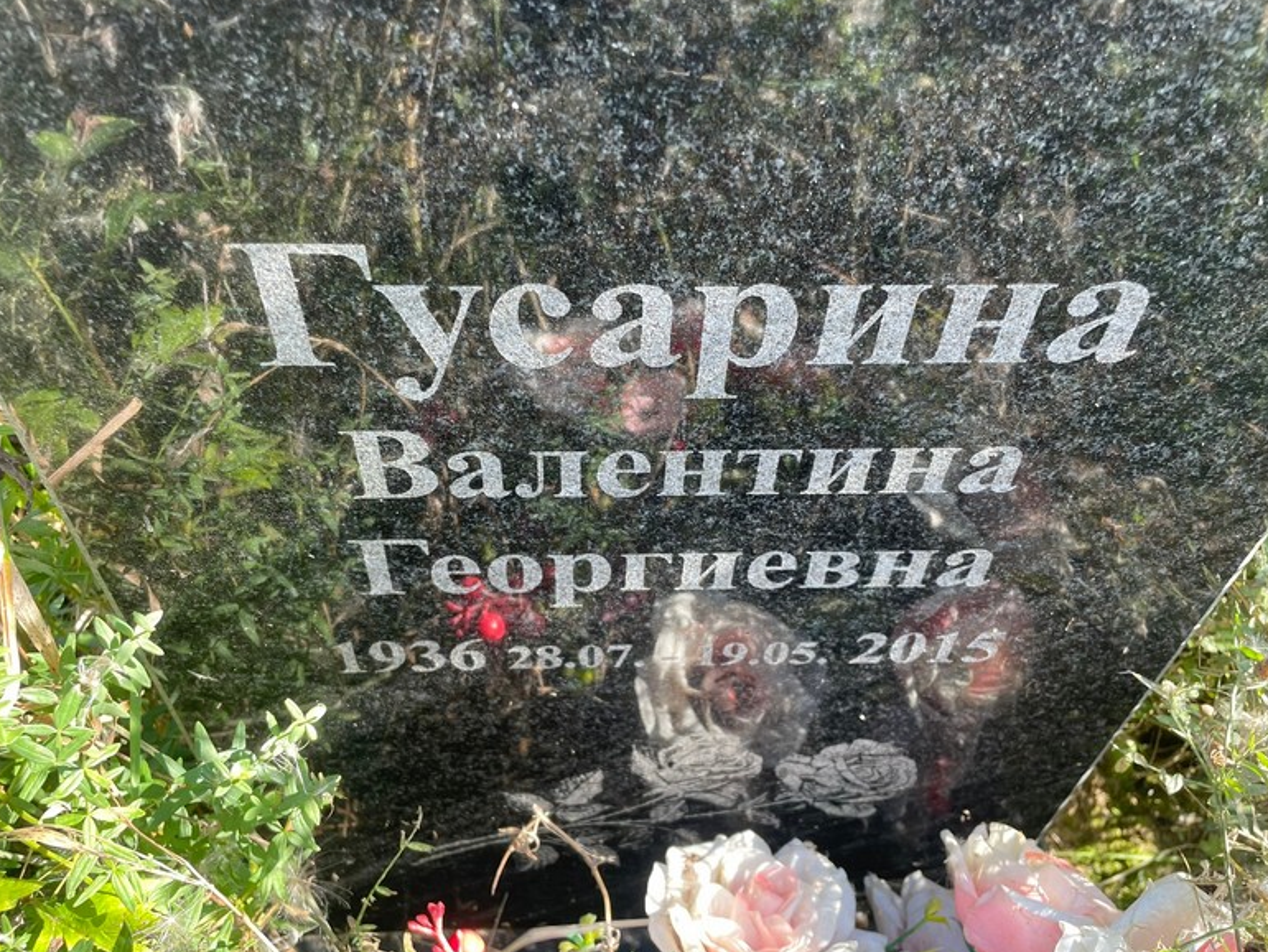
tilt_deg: -47.1
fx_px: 989
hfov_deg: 65.3
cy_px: 483
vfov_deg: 51.4
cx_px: 619
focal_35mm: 27
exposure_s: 1/131
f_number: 1.6
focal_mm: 4.2
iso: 32
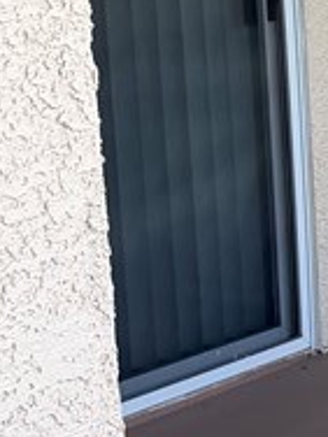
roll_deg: +0.5
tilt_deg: -10.1
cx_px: 798
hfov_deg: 9.9
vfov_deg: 15.0
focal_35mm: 131
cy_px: 139
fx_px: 1655
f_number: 1.78
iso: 80
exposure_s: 1/395
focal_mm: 6.76
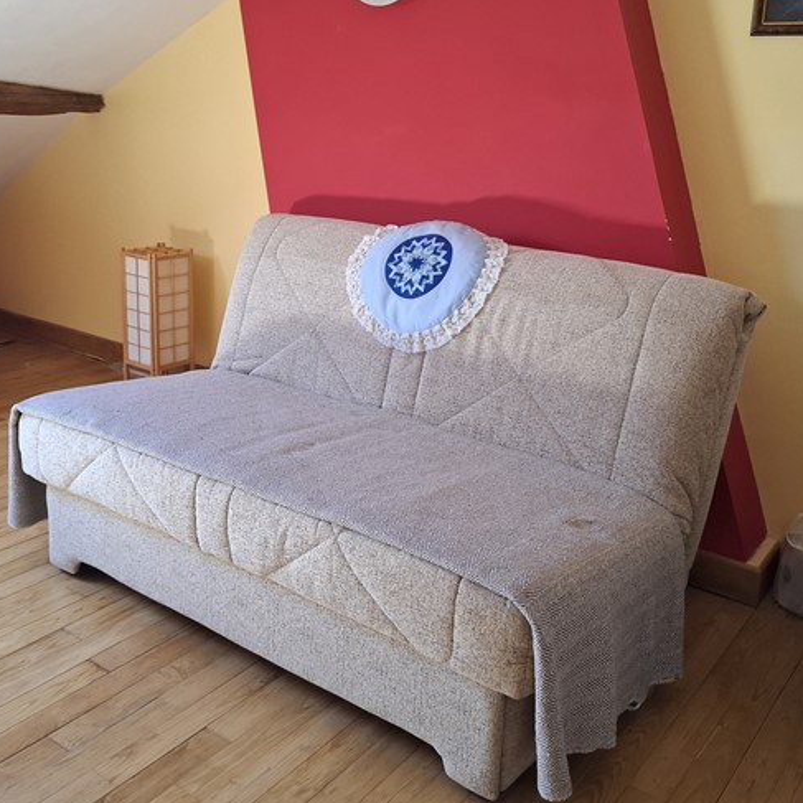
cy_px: 332
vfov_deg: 47.0
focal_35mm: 35
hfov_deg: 47.2
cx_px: 392
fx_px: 919
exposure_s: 1/25
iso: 320
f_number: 1.8
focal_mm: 5.54
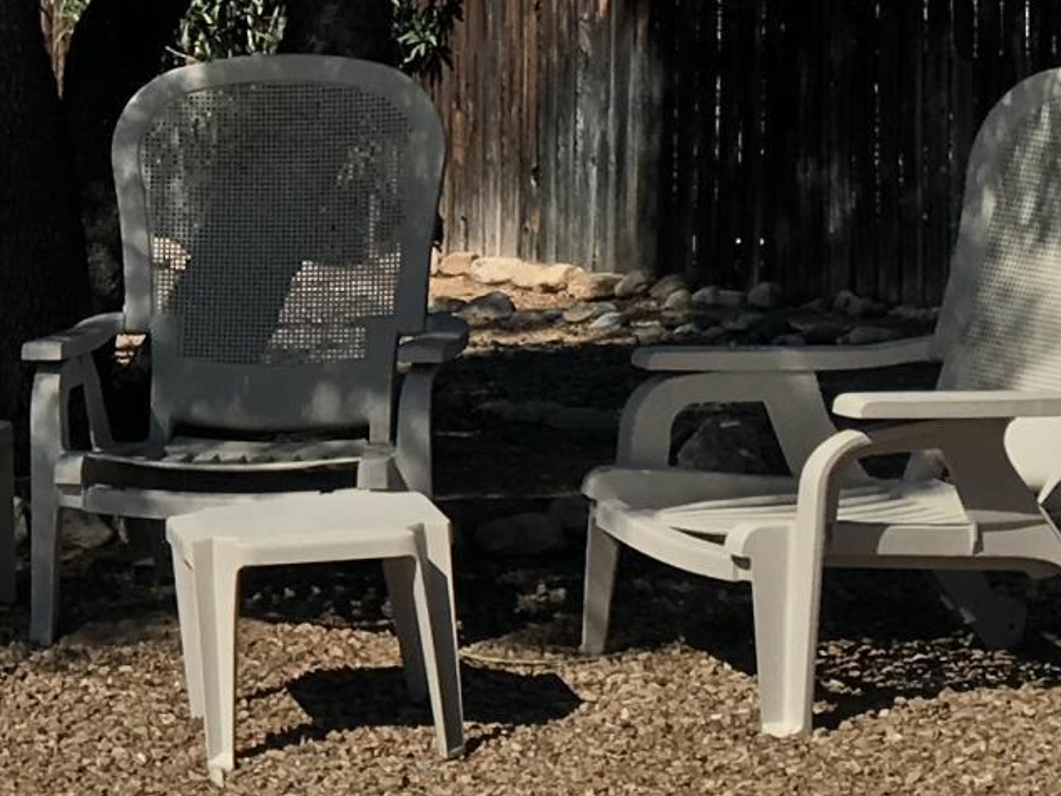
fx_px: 4198
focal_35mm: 137
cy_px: 291
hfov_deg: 13.3
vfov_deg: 10.8
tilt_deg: -3.6
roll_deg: +0.7
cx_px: -718
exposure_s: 1/2747
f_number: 2.2
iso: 25
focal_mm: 4.15
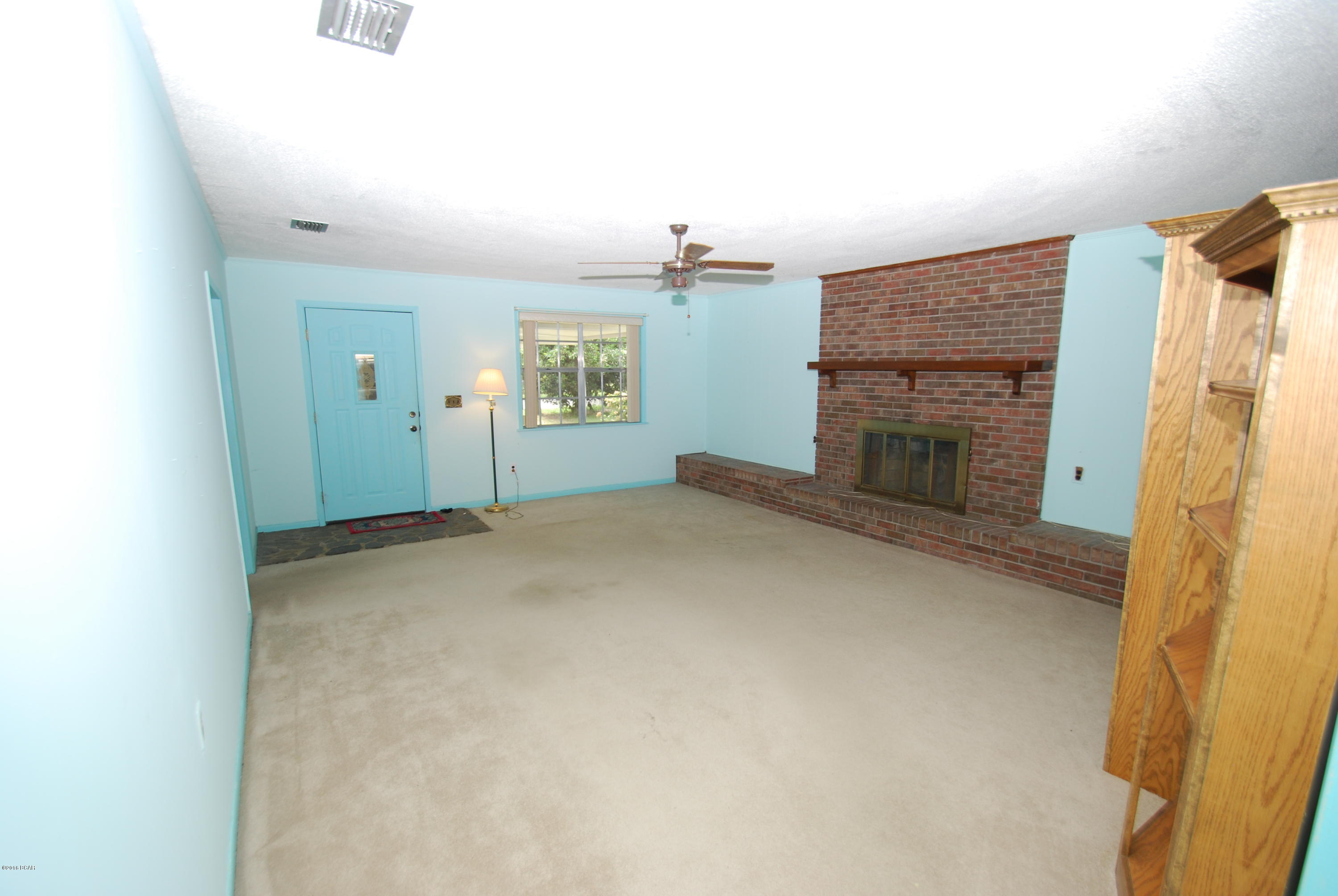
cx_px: 669
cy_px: 448
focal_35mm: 15
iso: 200
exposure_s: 1/60
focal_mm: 10
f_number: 4
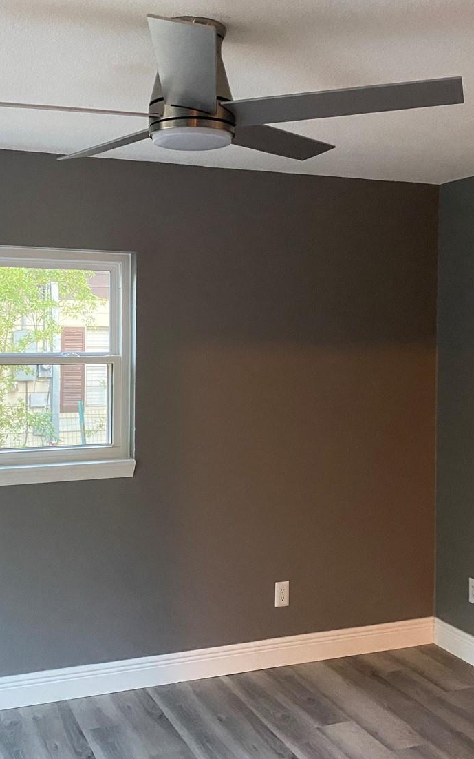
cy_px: 354
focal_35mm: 40
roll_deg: -0.5
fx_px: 827
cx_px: 208
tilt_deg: -1.2
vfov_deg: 49.2
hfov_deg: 32.0
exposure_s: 1/40
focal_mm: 4.25
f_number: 1.8
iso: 500
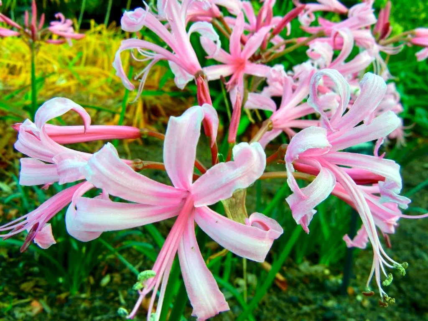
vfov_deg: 46.8
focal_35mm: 30
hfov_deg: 60.0
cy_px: 160
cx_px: 214
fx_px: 371
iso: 160
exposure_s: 1/275
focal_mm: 5.4
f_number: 3.5
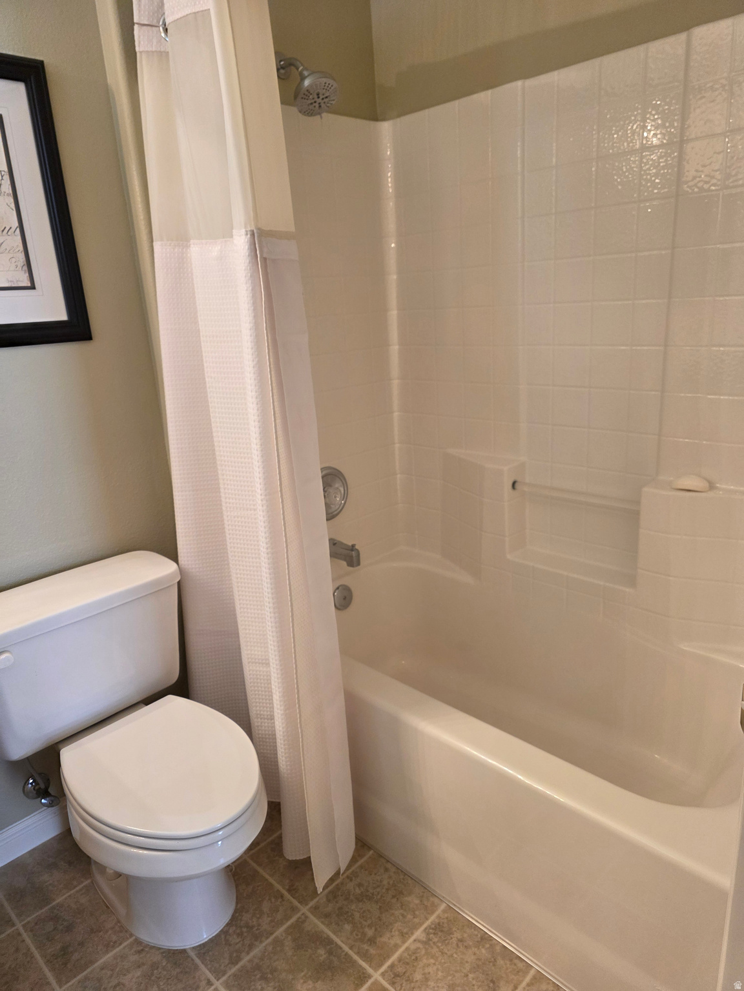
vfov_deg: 73.9
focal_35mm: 23
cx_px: 372
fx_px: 659
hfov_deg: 58.9
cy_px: 496
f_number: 1.7
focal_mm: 6.3
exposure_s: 1/120
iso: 250
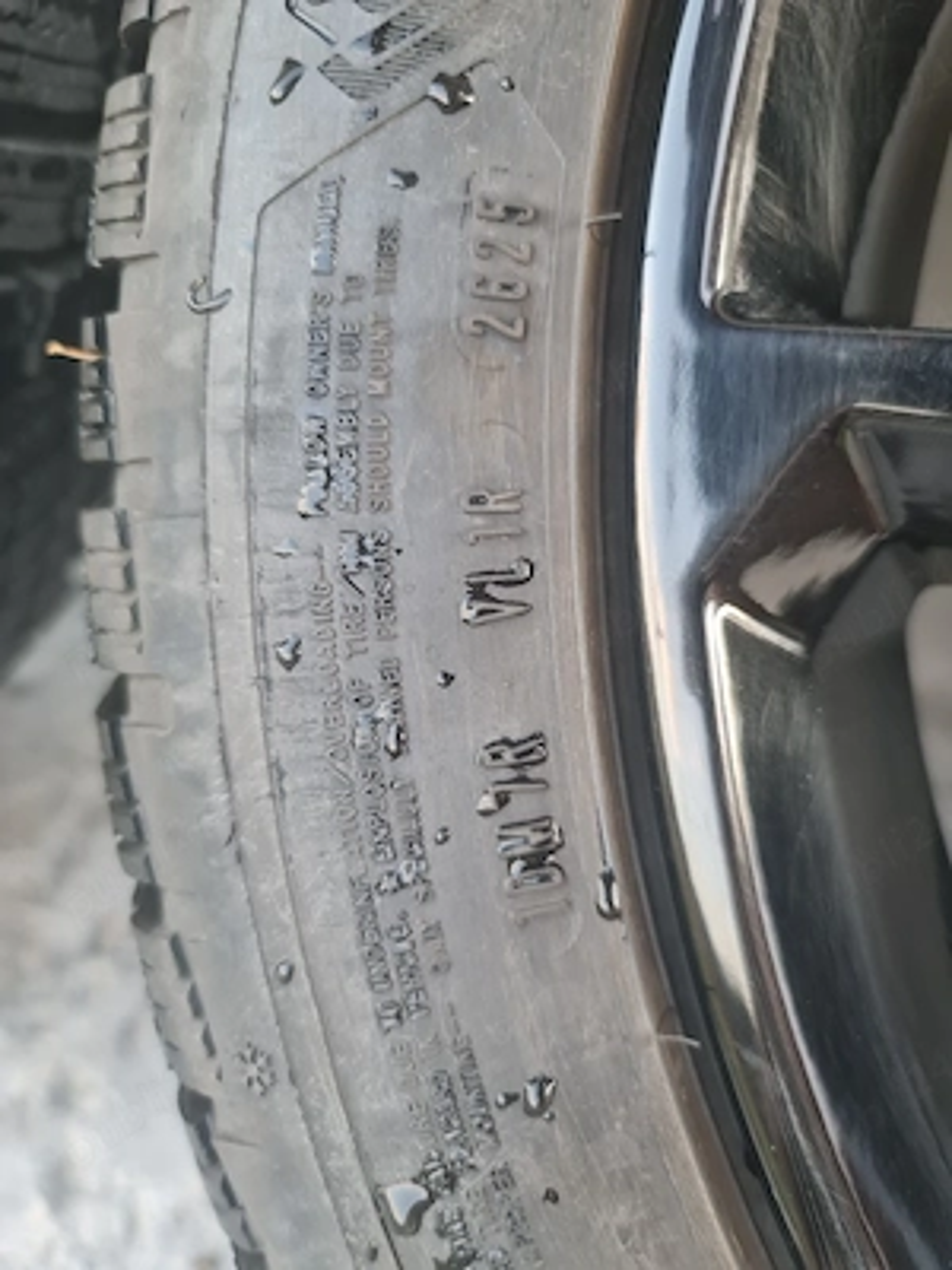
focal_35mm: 25
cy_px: 635
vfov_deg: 69.4
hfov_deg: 54.9
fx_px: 917
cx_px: 476
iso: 250
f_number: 1.8
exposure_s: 1/50
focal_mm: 7
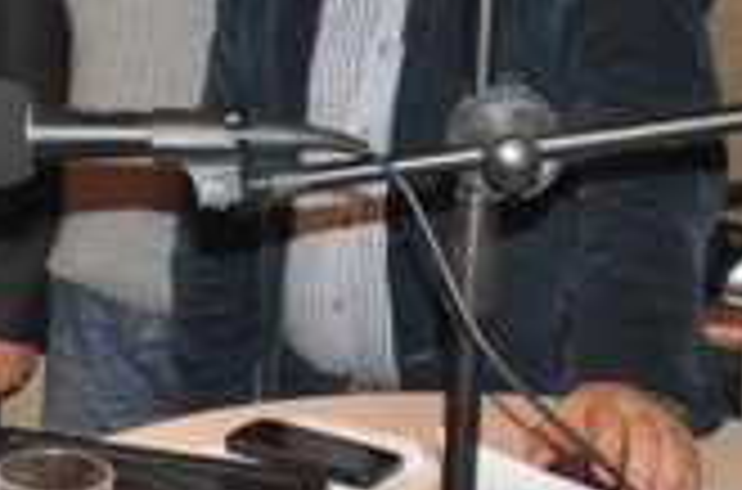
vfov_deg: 13.4
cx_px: -27
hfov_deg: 20.1
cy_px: -126
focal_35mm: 98
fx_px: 2014
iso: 800
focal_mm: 24
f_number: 3.8
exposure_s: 1/60
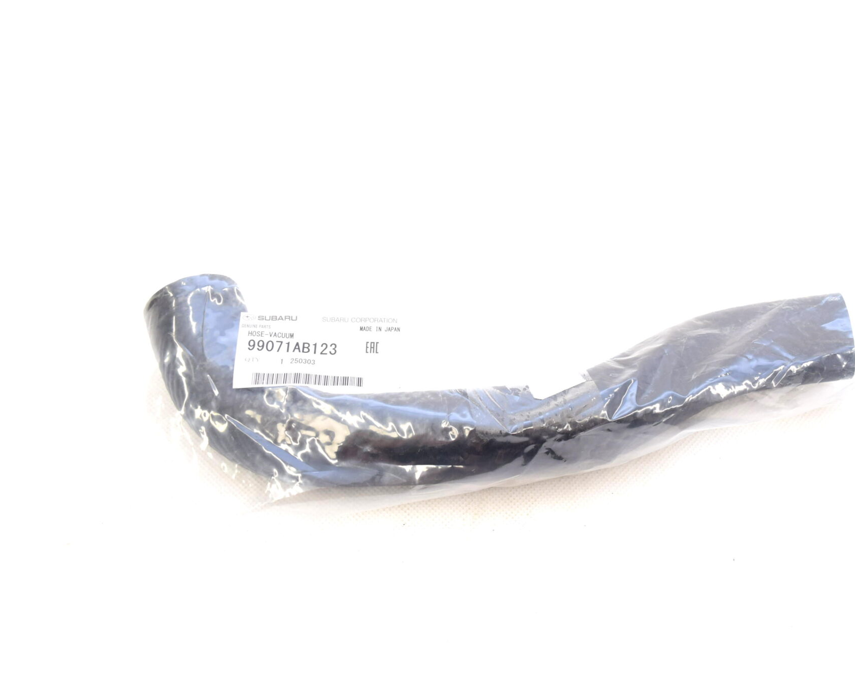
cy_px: 342
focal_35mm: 43
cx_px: 442
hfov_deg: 43.3
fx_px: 1077
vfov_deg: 35.2
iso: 400
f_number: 5.6
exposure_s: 1/125
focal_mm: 25
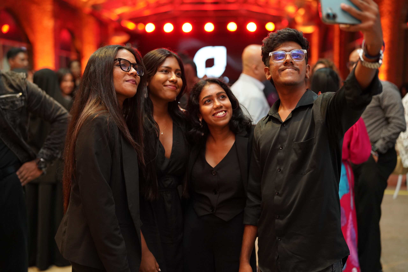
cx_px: 204
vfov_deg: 27.0
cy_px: 136
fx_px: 567
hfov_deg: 39.6
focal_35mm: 50
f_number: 1.8
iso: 1250
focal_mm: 50
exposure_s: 1/160
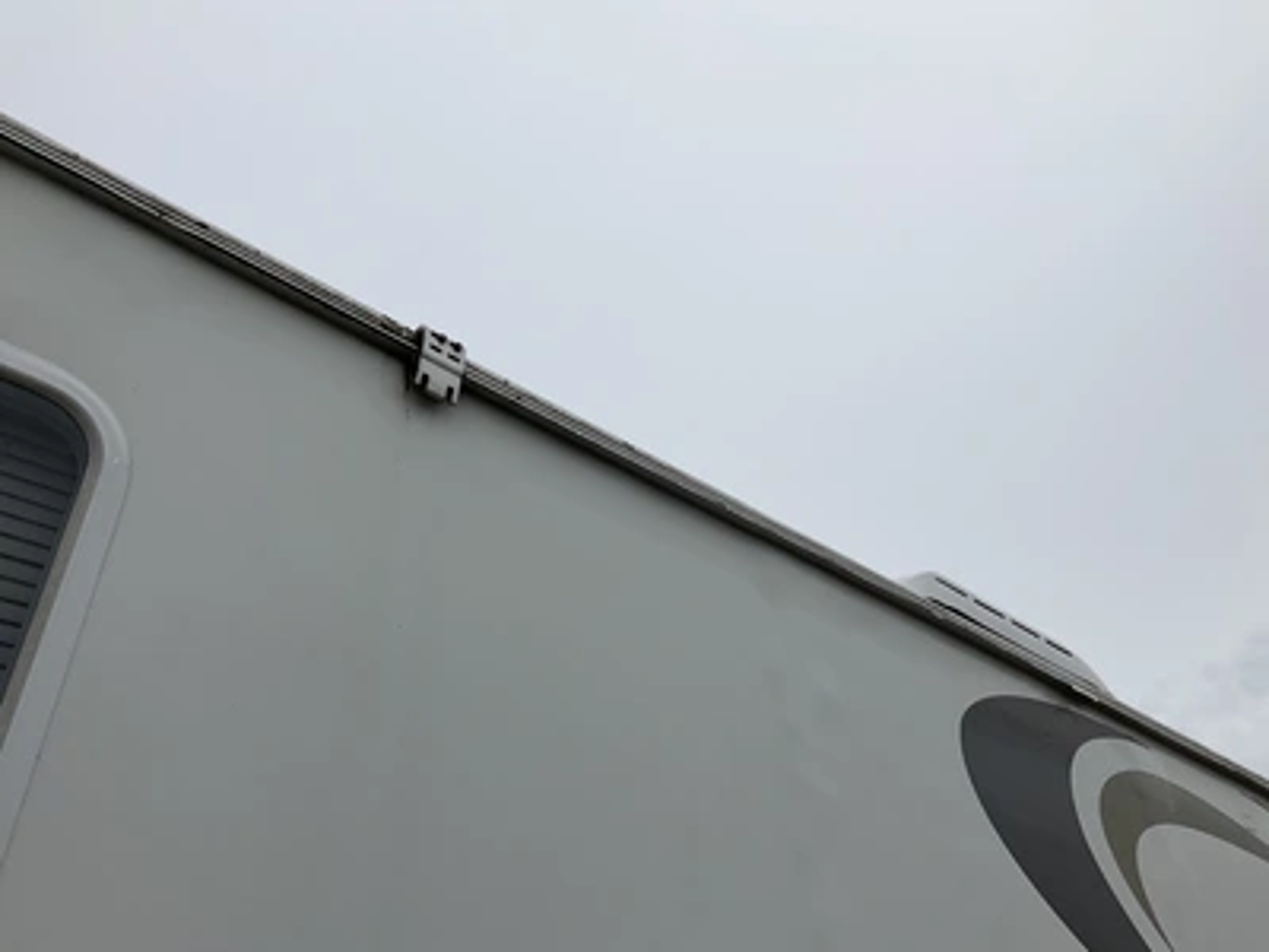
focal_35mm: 29
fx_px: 1063
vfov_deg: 48.2
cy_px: 476
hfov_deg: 61.7
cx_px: 634
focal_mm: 3
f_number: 1.8
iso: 25
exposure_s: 1/4785
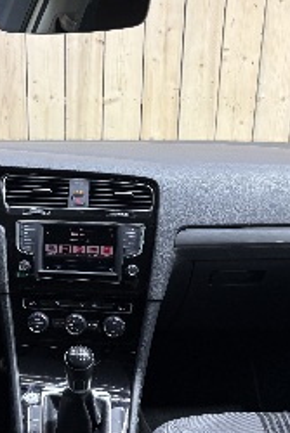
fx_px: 543
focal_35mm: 45
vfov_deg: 43.4
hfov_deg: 29.4
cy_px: 256
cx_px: 73
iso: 80
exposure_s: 1/50
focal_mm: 5.96
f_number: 1.6
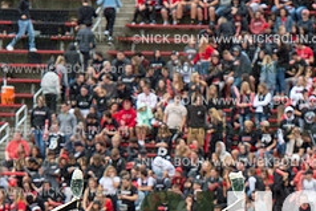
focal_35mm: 365
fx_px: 3206
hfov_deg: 5.6
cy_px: 253
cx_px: 234
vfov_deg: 3.8
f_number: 4
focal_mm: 150
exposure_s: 1/500
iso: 400
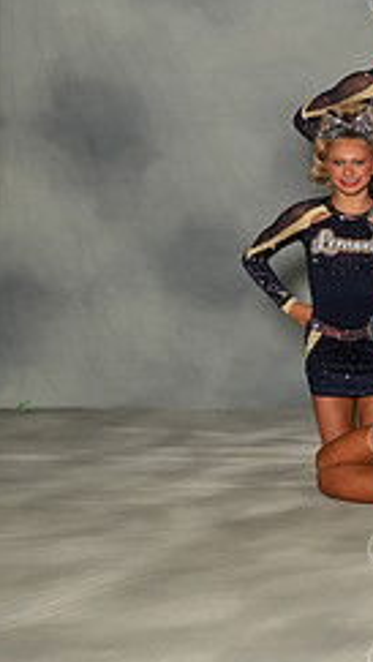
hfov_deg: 11.9
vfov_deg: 23.6
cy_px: 274
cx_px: 762
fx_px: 1580
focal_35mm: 90
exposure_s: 1/80
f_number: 8
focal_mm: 24
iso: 800
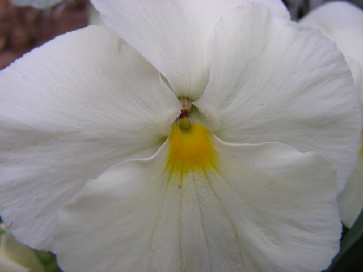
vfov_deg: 37.7
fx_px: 398
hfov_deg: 49.0
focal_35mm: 38
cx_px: 182
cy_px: 136
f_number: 3.5
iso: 50
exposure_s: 1/38.8
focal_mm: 6.3
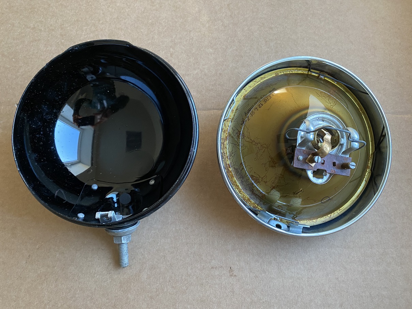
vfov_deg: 53.1
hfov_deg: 67.3
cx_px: 206
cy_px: 154
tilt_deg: -71.7
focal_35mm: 26
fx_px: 310
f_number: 1.8
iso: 250
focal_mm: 4.25
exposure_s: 1/60
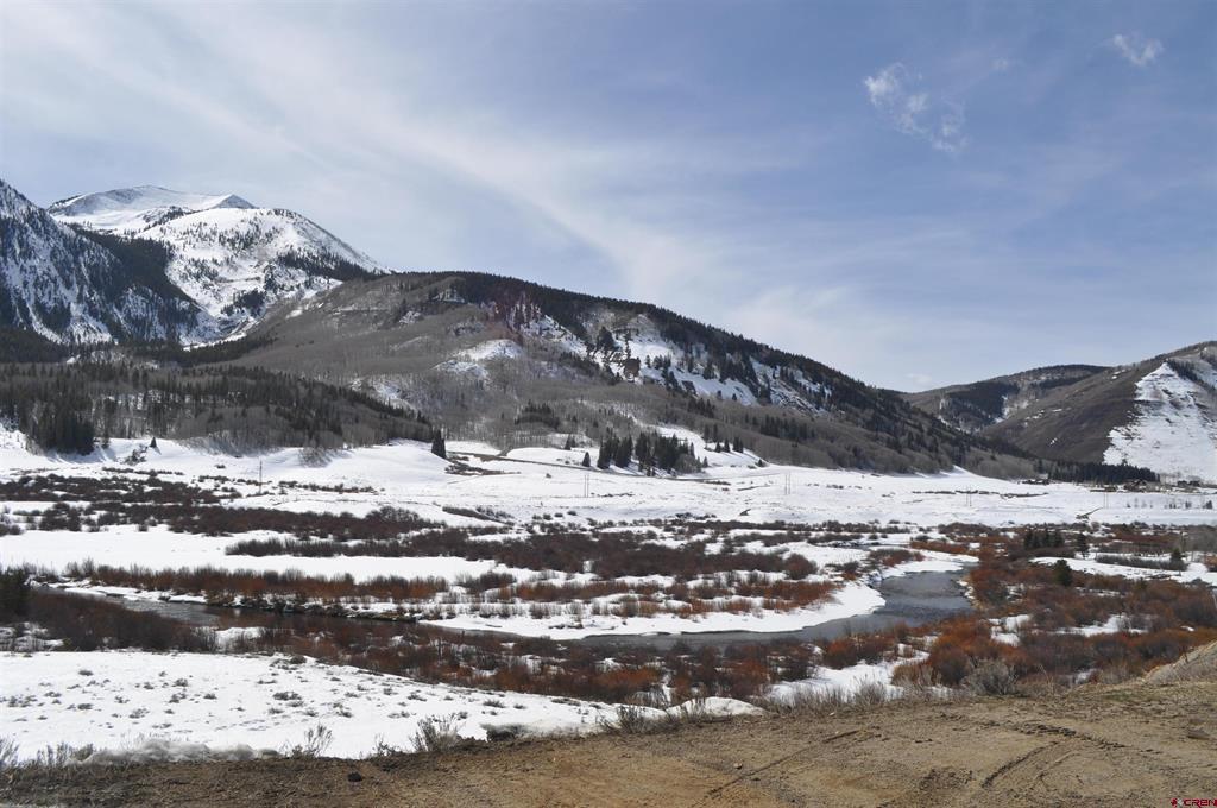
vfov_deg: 47.8
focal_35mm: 27
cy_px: 404
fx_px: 912
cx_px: 608
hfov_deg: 67.4
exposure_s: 1/500
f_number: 11
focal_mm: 18
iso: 200
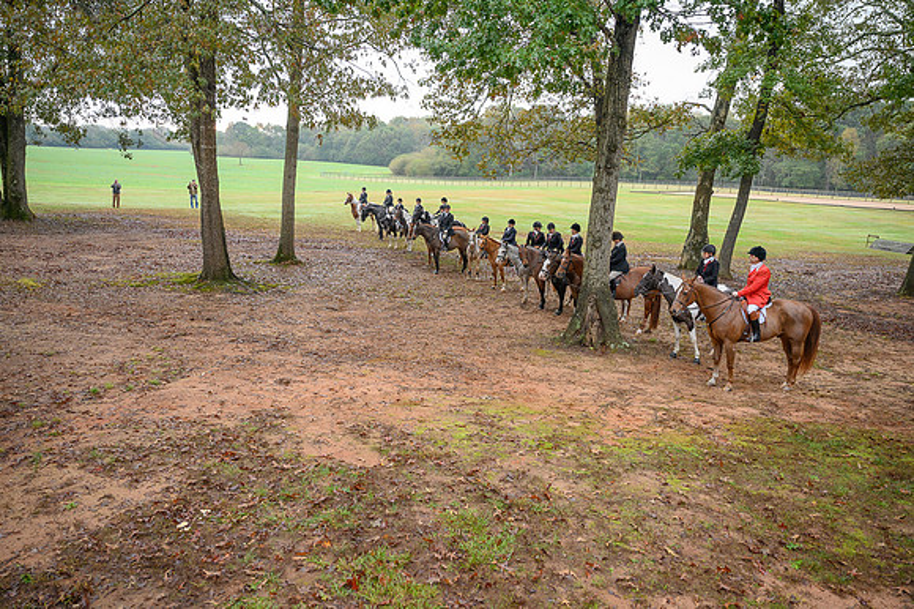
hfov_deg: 67.4
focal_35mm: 27
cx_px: 457
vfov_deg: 47.9
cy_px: 304
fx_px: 685
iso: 2000
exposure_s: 1/250
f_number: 3.5
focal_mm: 27
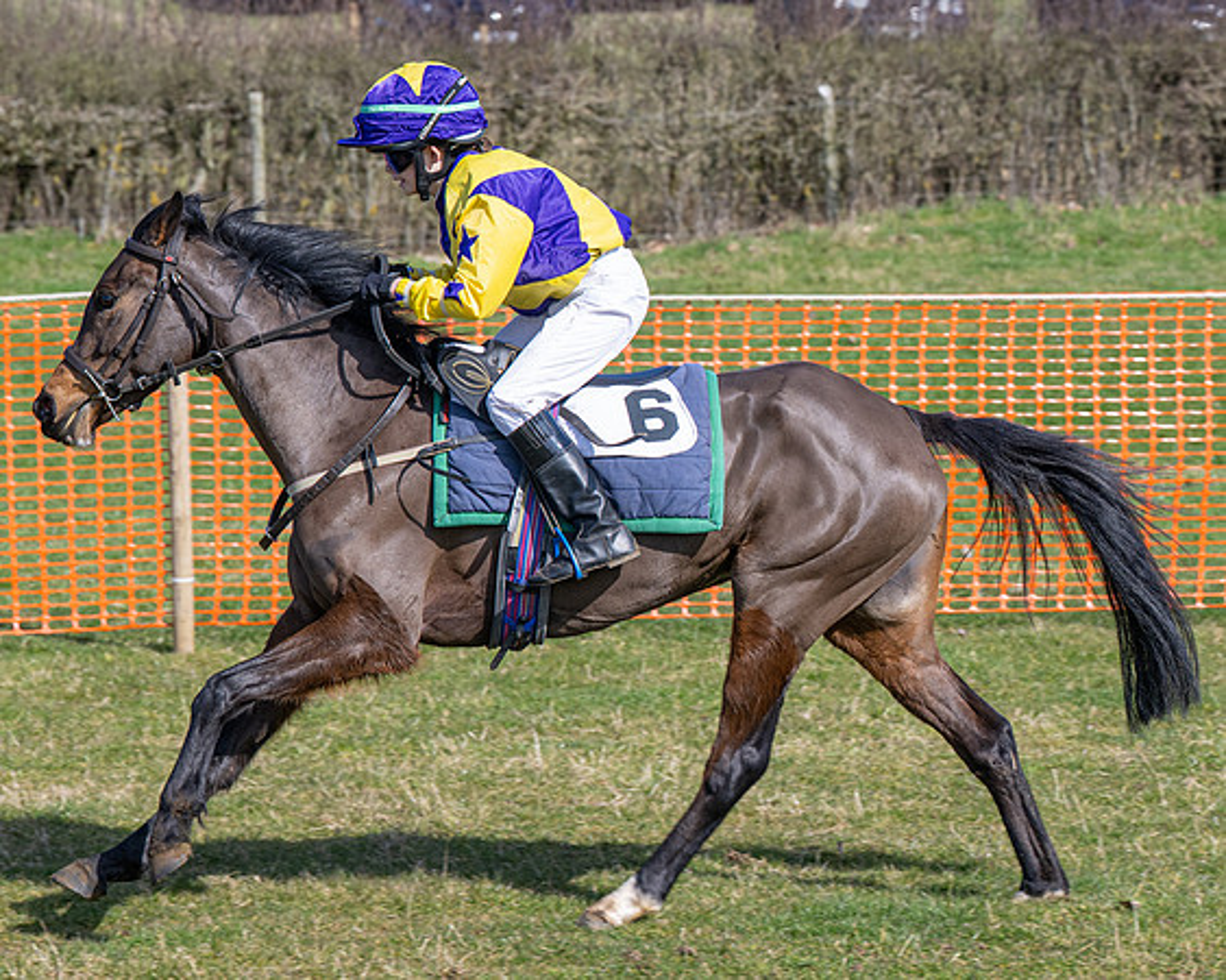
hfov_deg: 12.5
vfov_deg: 10.0
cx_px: 676
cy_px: 493
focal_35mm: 154
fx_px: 5574
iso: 200
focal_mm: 86
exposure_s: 1/1000
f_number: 5
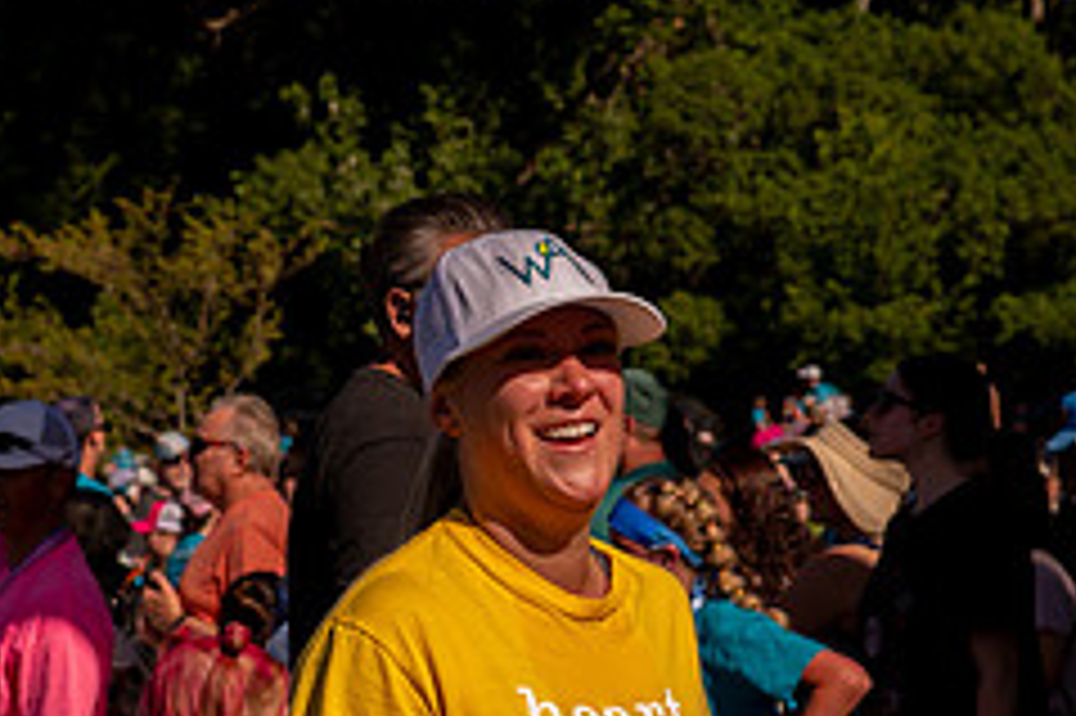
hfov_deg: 9.2
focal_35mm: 223
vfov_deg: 6.2
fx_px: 6660
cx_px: 374
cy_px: 477
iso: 800
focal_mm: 92
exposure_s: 1/1600
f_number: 11
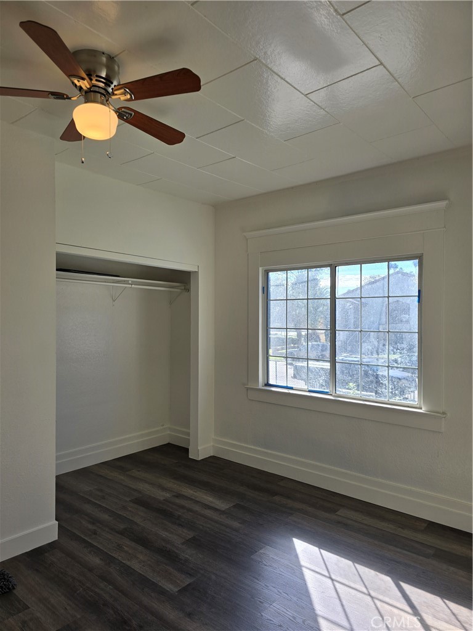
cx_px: 236
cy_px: 316
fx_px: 419
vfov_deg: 73.9
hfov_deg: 58.9
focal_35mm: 23
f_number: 1.7
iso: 12
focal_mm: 6.3
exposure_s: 1/205
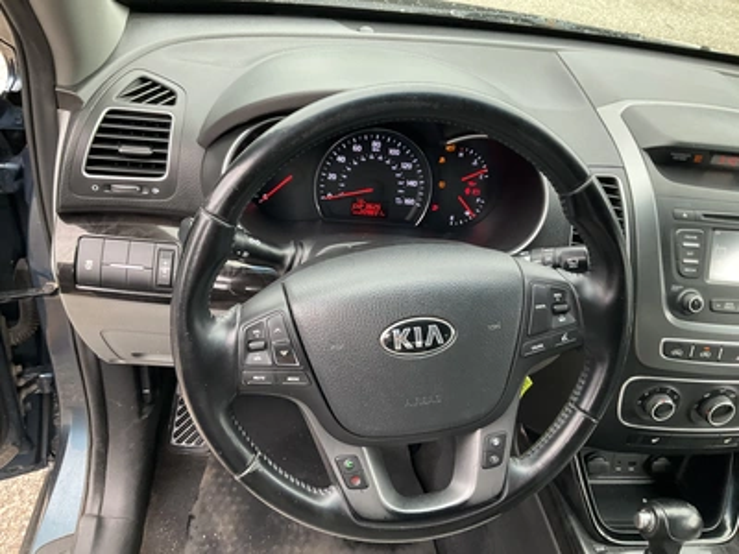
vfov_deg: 48.2
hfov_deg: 61.7
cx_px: 370
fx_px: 619
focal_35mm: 29
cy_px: 277
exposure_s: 1/68
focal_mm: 3
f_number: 1.8
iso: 64
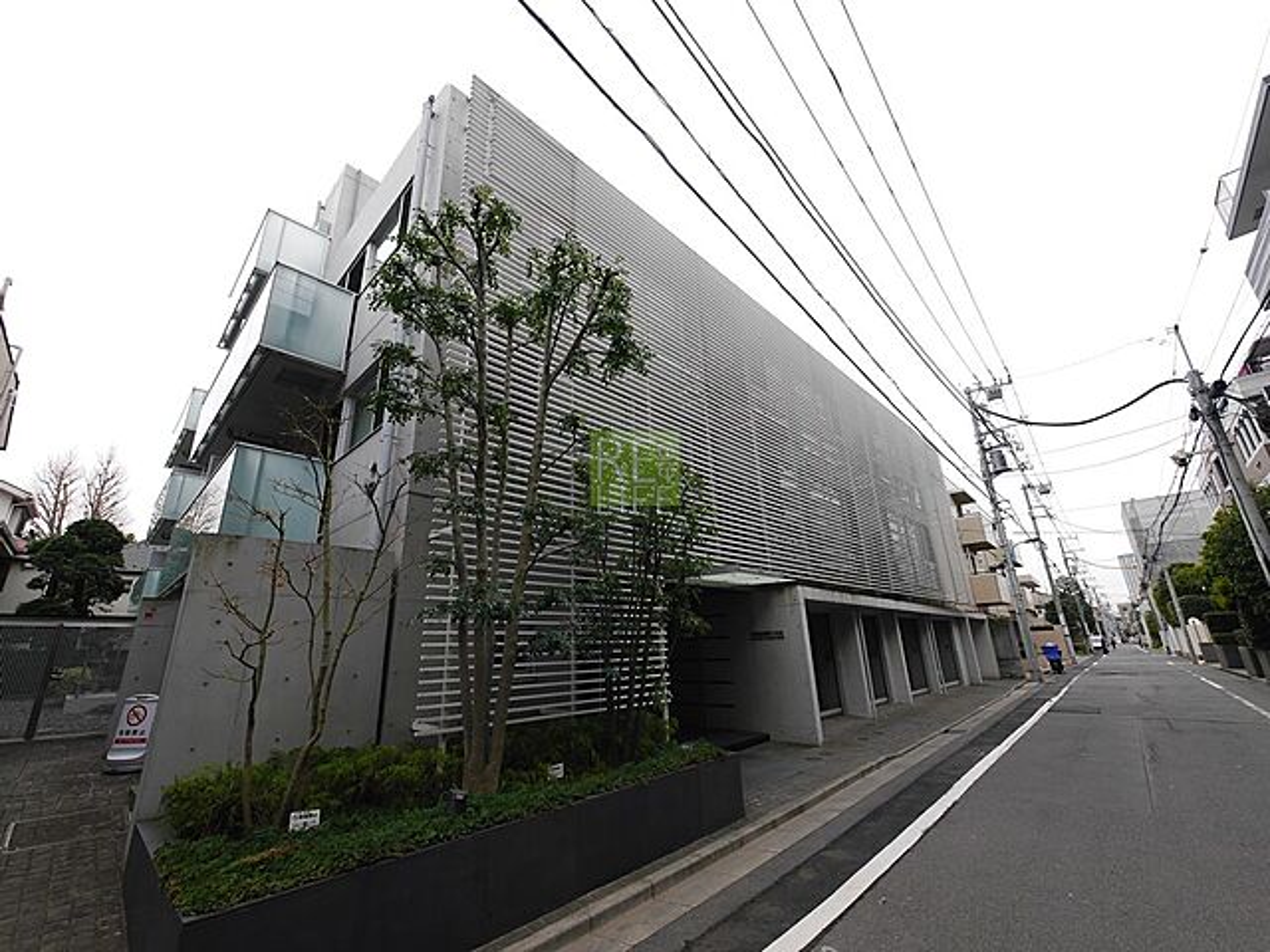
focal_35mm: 14
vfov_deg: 85.7
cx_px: 635
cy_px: 476
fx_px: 514
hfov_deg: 102.1
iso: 160
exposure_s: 1/200
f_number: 5.6
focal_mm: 7
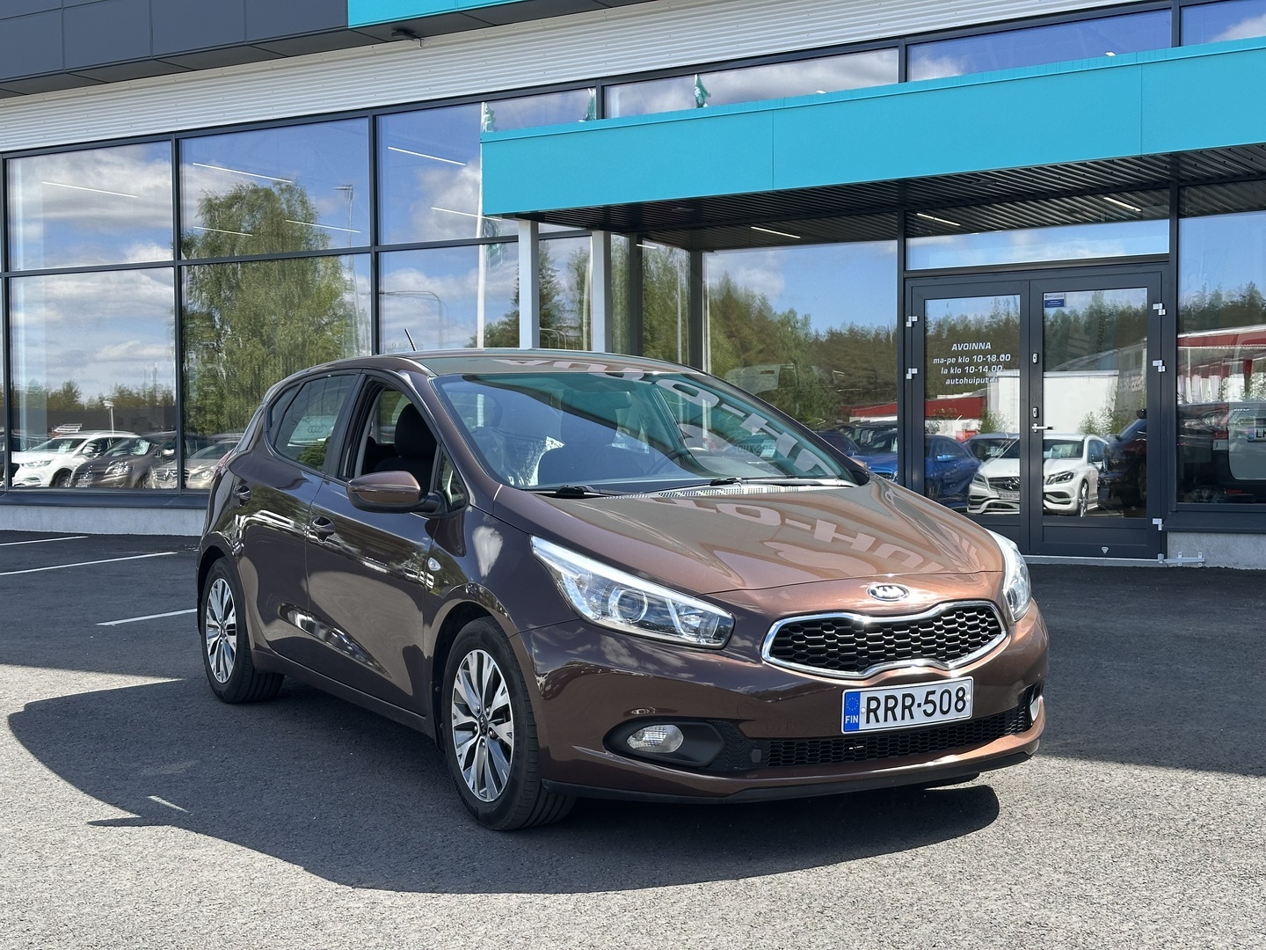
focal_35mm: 48
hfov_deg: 39.7
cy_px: 475
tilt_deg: -1.4
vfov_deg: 30.3
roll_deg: -0.1
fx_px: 1755
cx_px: 633
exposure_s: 1/615
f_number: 1.78
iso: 64
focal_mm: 6.86
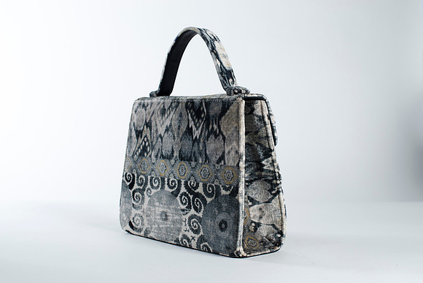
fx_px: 588
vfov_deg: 27.0
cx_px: 212
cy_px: 142
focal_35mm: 50
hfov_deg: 39.6
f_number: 7.1
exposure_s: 1/200
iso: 200
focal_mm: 50
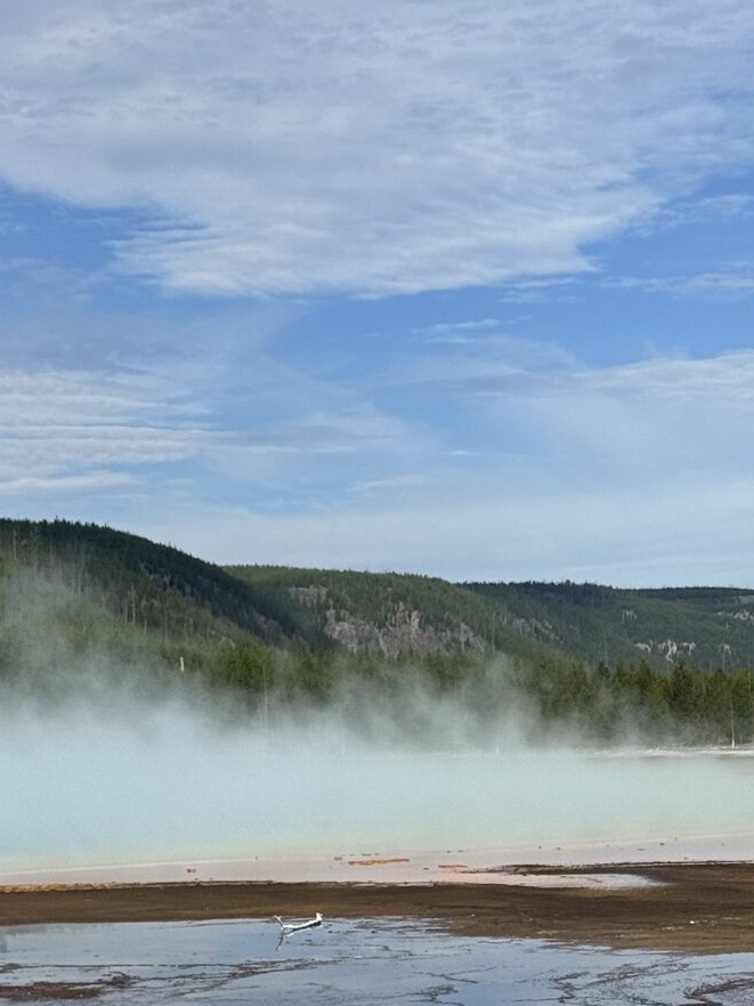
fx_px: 2848
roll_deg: +1.5
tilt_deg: -5.5
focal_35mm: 98
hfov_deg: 15.1
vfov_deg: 19.4
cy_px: 1021
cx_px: 488
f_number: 1.78
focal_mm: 6.76
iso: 64
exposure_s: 1/6410
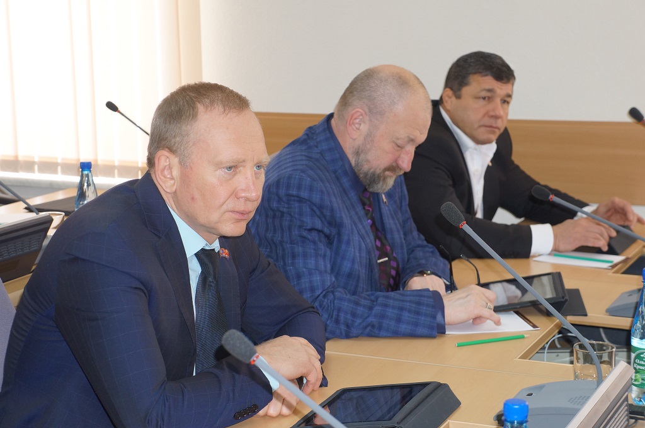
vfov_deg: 16.5
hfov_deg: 24.6
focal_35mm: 82
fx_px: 1476
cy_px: 214
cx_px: 322
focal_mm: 55
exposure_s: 1/160
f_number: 5.6
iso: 800
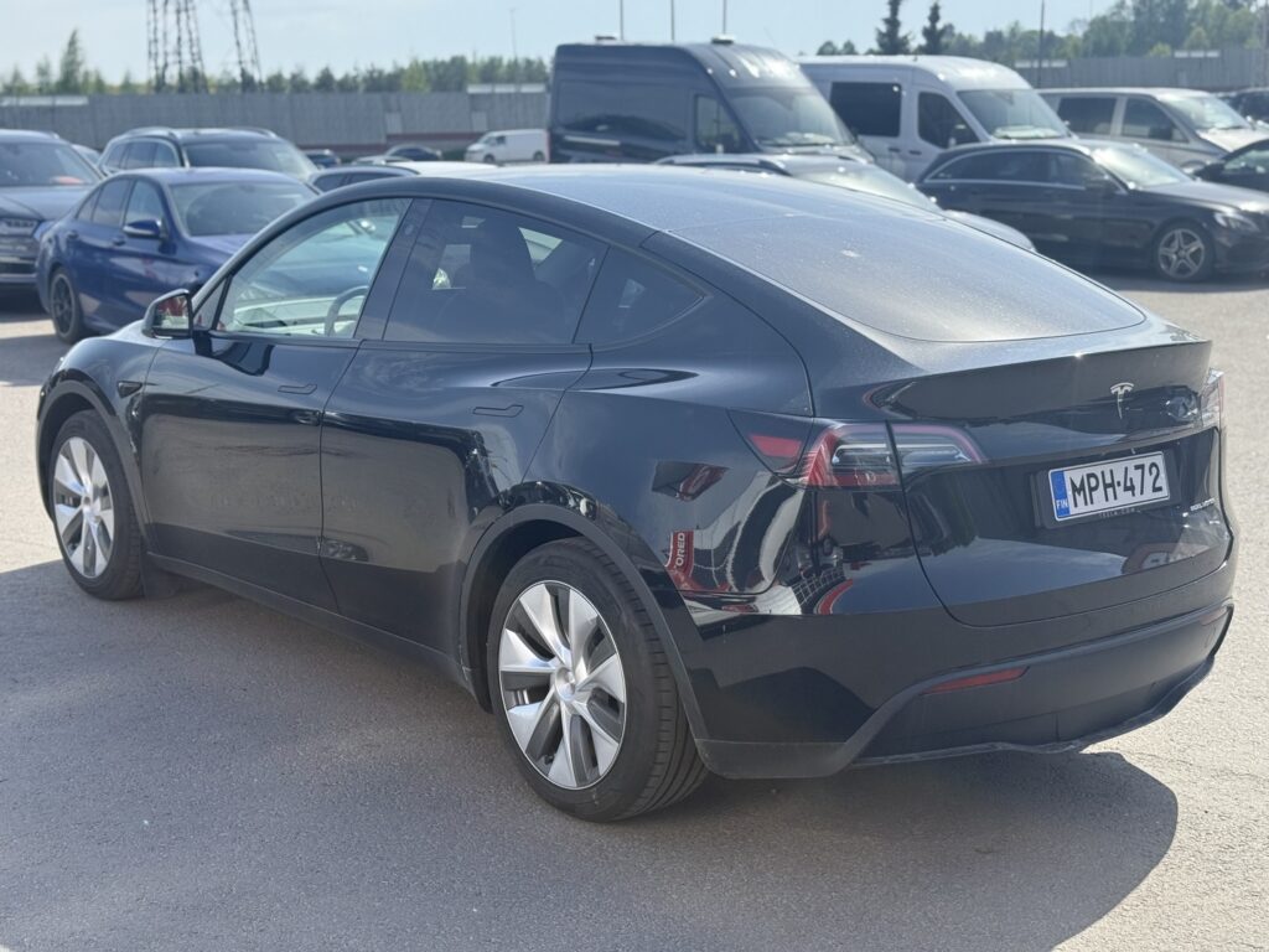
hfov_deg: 39.7
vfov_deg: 30.3
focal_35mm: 48
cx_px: 634
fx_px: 1760
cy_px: 476
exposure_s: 1/1931
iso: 64
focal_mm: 6.76
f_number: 1.78
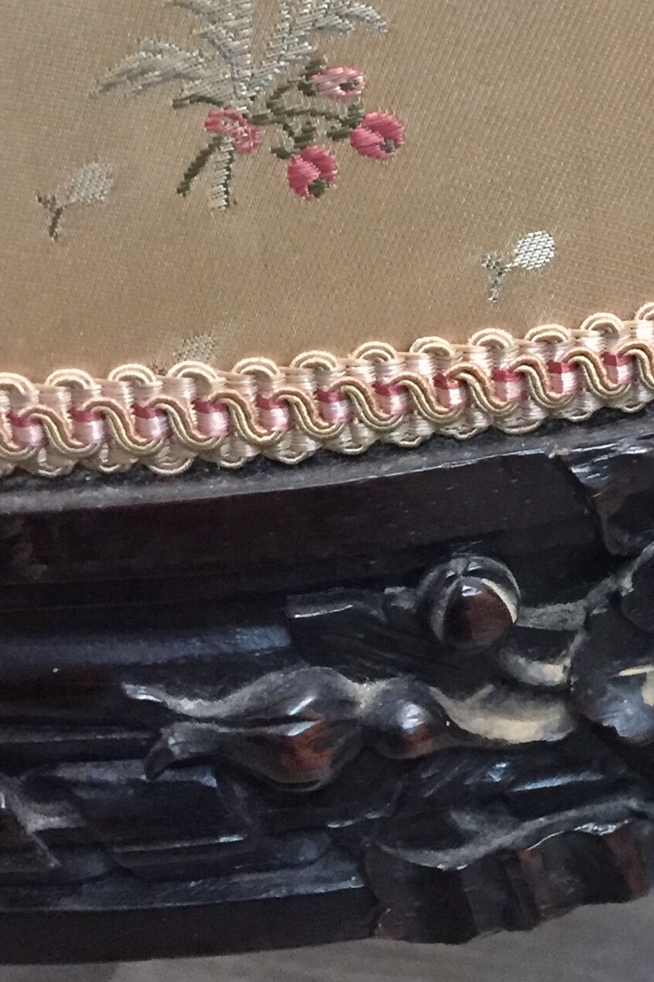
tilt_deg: -19.7
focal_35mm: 78
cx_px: 745
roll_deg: +2.5
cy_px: -30
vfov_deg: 24.6
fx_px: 2126
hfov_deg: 16.9
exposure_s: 1/25
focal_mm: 4.15
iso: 320
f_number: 2.2
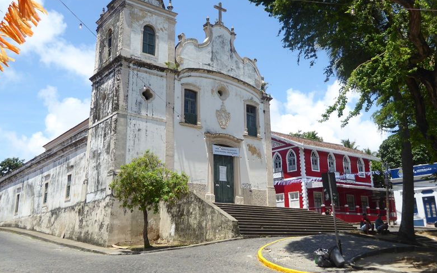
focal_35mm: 37
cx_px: 219
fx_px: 441
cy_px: 120
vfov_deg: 34.4
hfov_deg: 52.7
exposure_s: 1/640
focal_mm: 5.8
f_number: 3.6
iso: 80
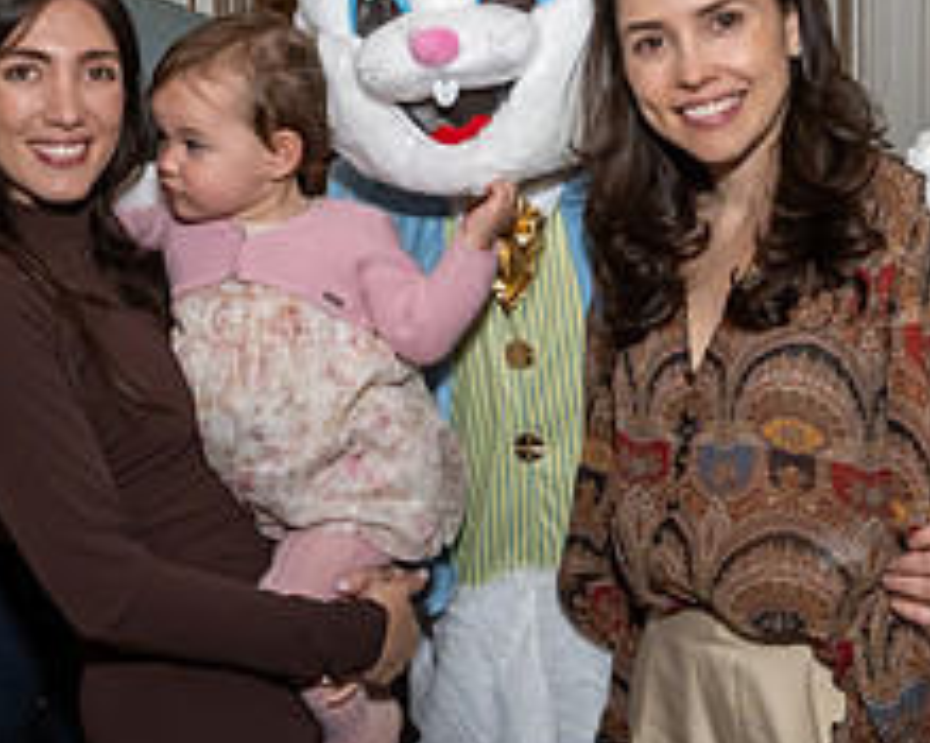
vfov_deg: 23.4
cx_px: 266
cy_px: 304
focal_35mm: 65
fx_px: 1788
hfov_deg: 28.8
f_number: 8
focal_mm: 17
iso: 640
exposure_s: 1/250
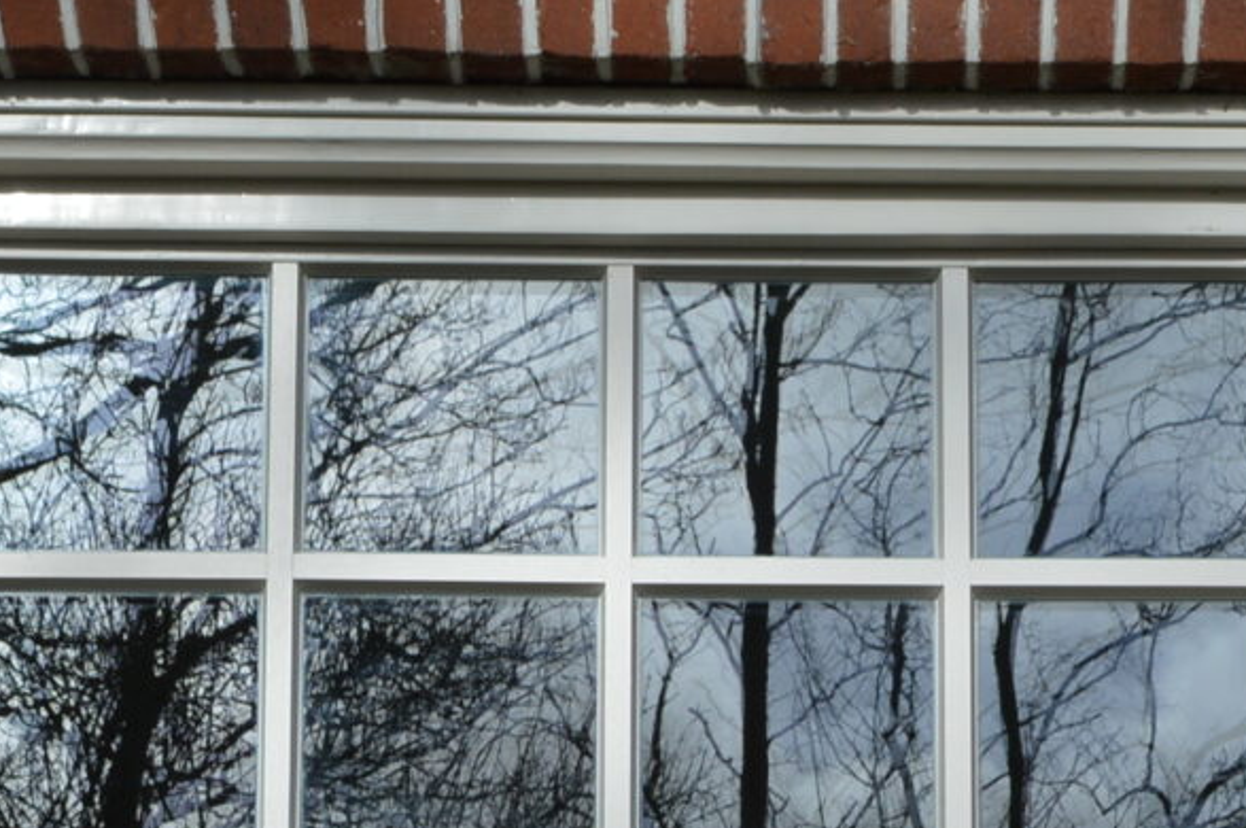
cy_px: 1427
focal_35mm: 144
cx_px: 870
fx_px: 4978
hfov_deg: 14.2
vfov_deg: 9.1
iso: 100
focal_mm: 22
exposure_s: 1/320
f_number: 9
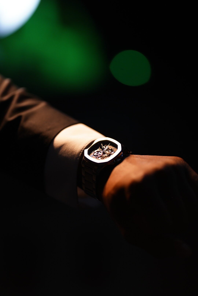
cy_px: 148
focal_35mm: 85
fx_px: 700
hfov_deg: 16.1
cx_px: 99
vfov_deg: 23.9
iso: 800
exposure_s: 1/250
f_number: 1.8
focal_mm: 85
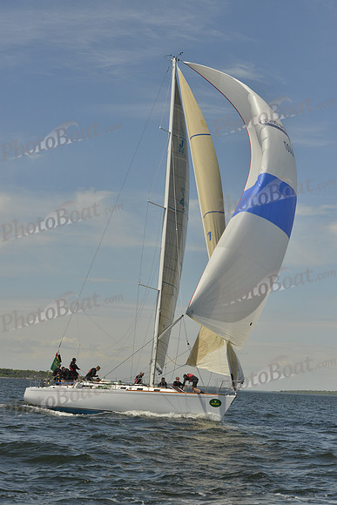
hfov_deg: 19.5
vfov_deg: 28.8
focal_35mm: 70
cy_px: 252
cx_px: 168
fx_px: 982
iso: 280
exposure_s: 1/1600
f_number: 9
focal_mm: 70
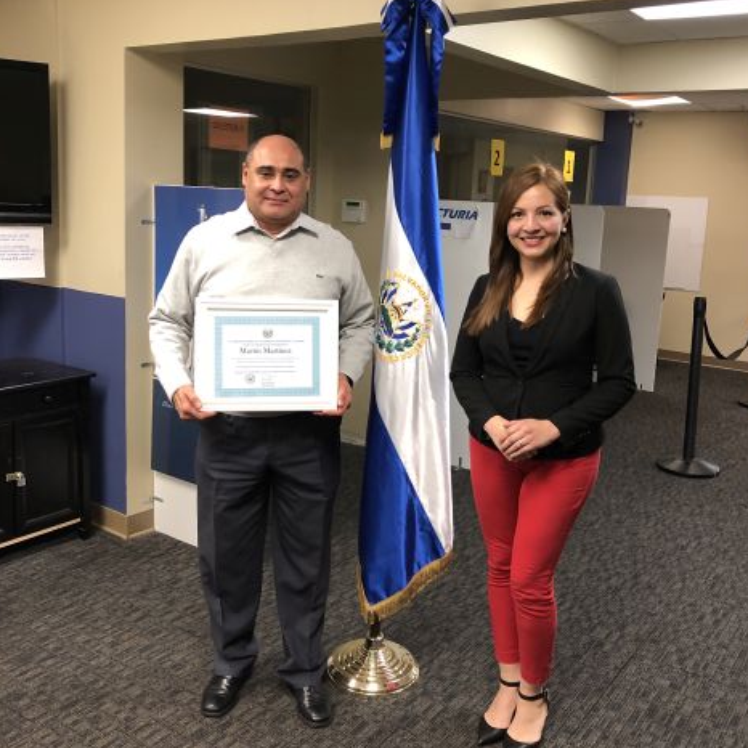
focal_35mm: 34
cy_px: 344
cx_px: 380
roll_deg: -2.6
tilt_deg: -8.6
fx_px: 831
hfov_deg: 48.4
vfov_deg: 48.4
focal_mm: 3.99
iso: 50
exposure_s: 1/15
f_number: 1.8
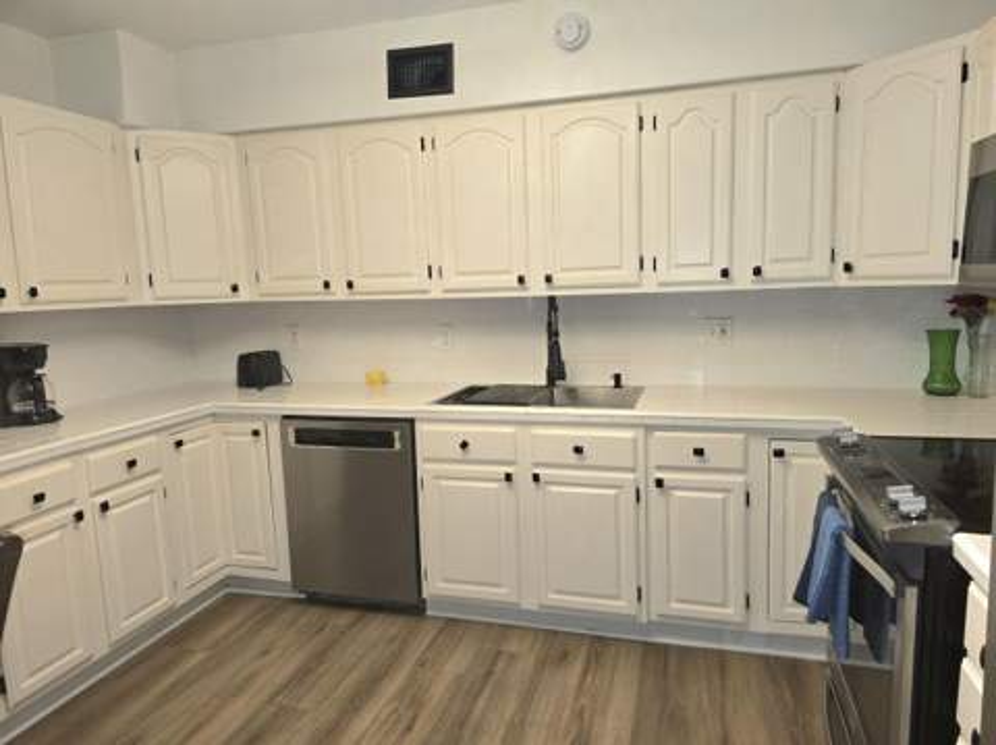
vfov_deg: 58.8
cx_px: 498
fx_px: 661
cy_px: 372
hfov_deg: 74.0
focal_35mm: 23
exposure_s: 1/30
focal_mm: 6.3
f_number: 1.7
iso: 100
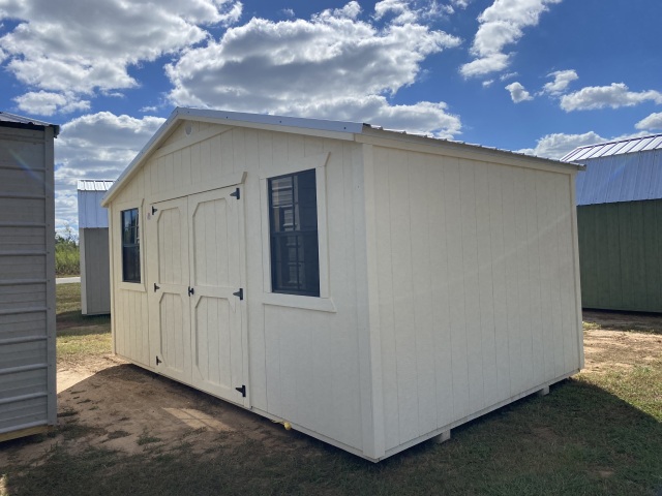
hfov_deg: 67.3
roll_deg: +3.5
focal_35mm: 26
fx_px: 497
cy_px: 248
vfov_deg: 53.1
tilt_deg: +5.6
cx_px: 331
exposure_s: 1/4608
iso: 32
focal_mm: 4.25
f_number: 1.8
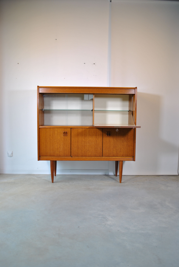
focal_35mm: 30
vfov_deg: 61.8
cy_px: 134
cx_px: 90
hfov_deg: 43.8
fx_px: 223
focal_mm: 20
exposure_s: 1/50
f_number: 4.5
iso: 200
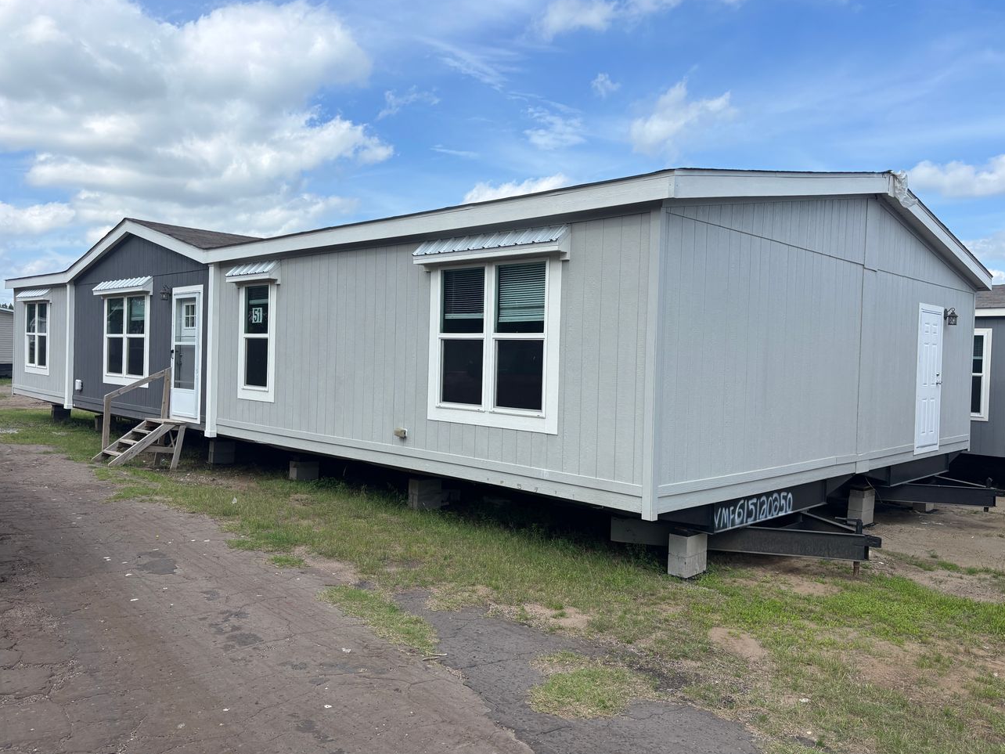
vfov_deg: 51.3
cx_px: 520
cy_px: 367
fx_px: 784
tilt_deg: -2.0
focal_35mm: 27
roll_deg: -1.0
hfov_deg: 65.3
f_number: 1.6
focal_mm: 5.96
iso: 50
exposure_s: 1/2933
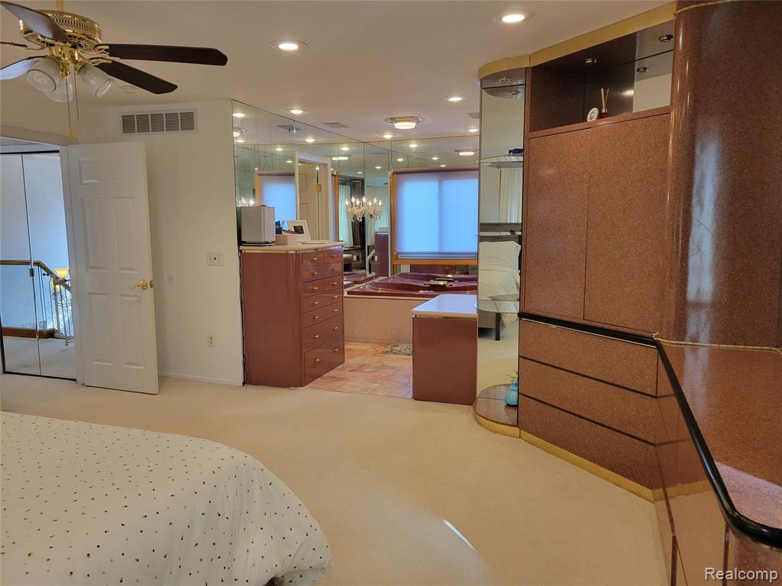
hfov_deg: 67.3
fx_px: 587
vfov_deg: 53.1
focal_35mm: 26
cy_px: 293
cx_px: 391
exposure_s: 1/120
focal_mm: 5.4
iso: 160
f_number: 1.8
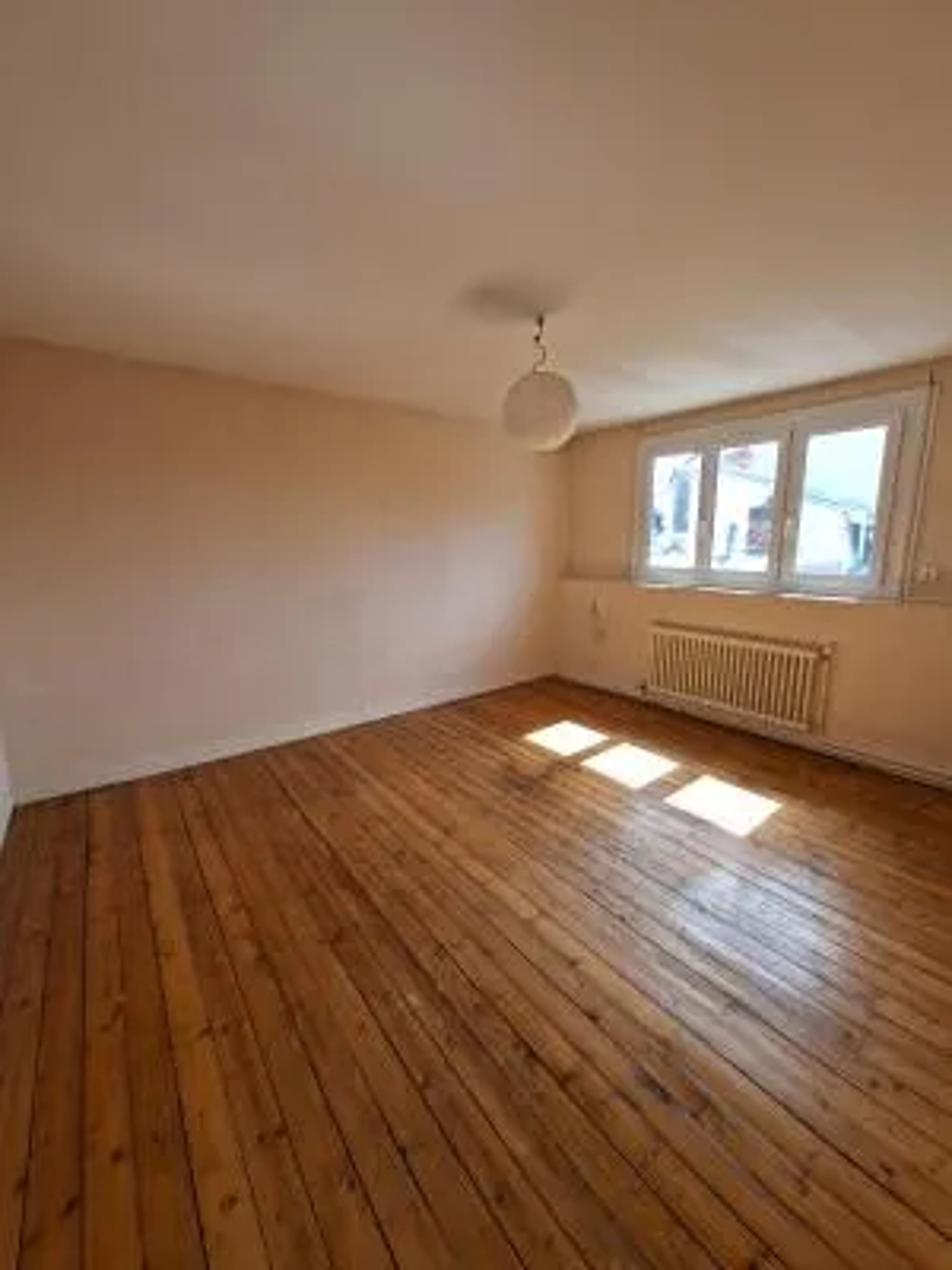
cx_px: 476
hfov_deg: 89.9
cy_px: 635
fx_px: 477
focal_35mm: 13
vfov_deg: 106.2
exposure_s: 1/120
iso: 40
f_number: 2.2
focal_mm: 1.74
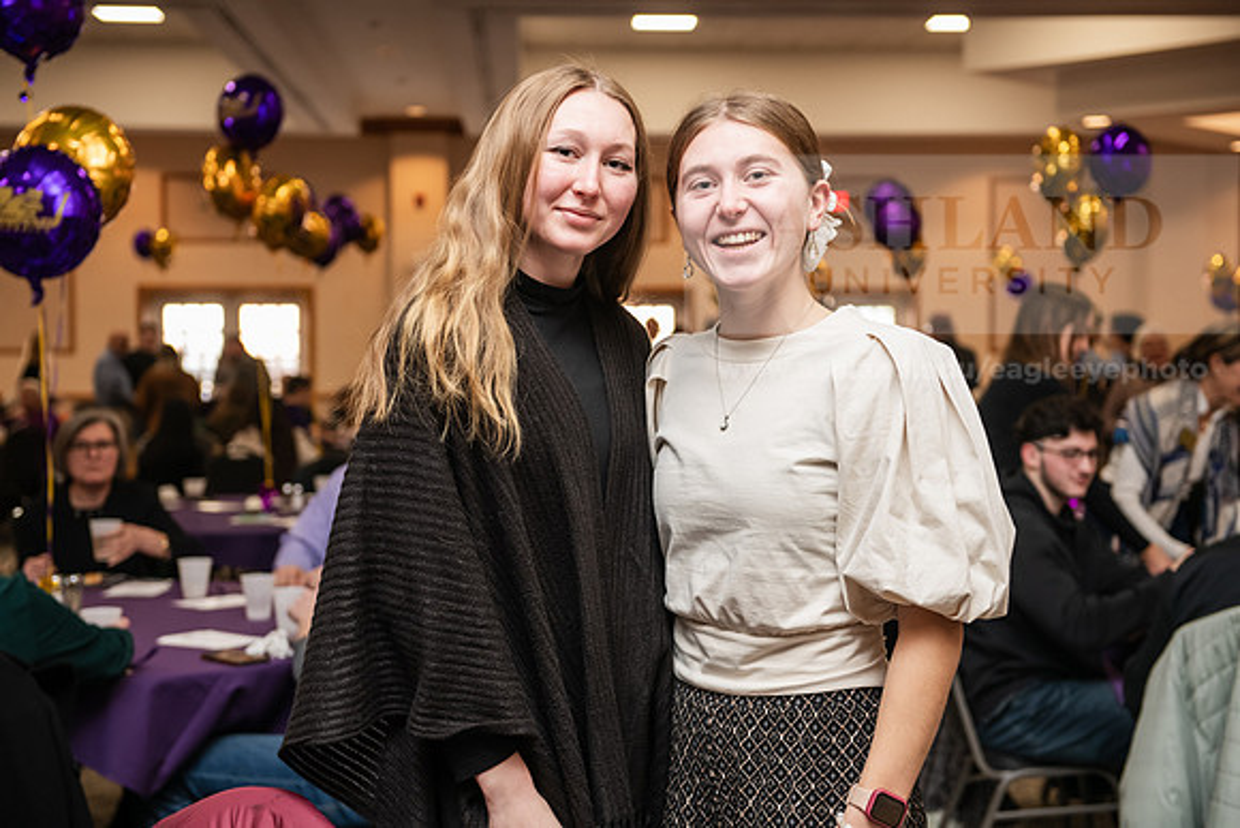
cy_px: 414
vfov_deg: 24.2
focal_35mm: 56
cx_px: 620
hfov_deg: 35.6
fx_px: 1929
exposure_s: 1/160
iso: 1600
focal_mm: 56
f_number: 3.5
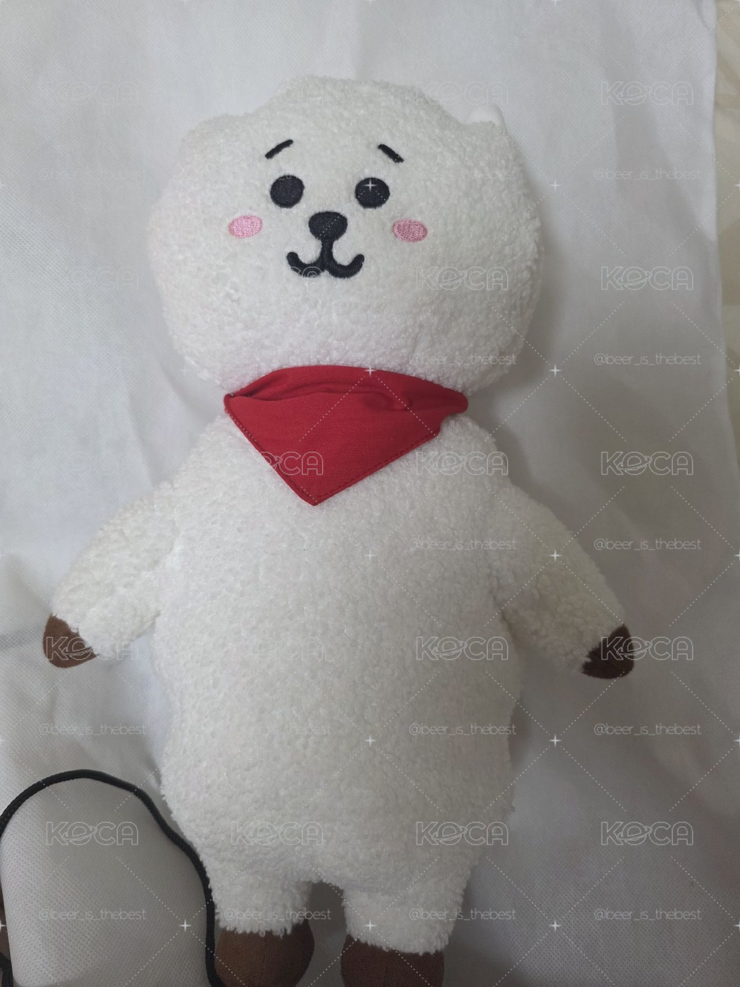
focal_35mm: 23
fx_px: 656
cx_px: 370
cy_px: 494
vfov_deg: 73.9
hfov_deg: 58.9
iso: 250
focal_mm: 6.3
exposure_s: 1/120
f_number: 1.7
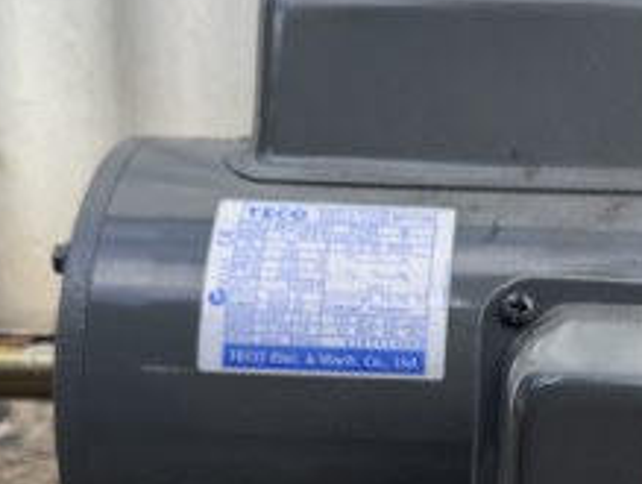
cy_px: 422
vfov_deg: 20.7
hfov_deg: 27.0
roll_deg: -0.9
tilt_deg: -17.9
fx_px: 1300
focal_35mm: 70
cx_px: 539
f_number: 1.78
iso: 80
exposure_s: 1/853
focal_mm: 6.76
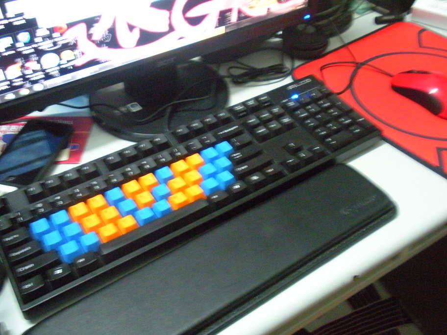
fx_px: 465
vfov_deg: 39.7
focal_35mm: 36
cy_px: 168
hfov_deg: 51.4
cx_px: 224
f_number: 3.5
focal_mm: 6.3
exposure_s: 1/4.7
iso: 800
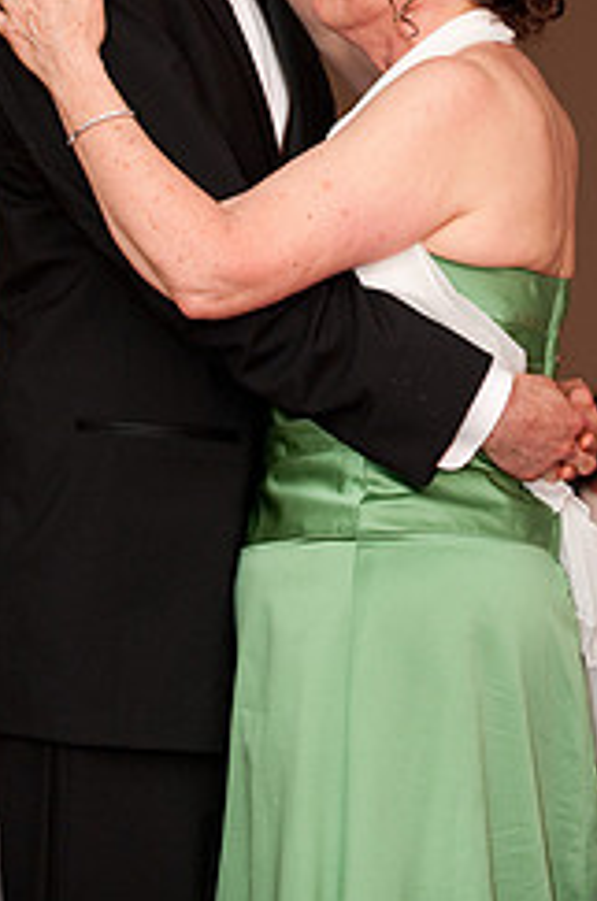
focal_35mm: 176
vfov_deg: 11.6
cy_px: 85
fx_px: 4396
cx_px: 298
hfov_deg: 7.8
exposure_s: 1/60
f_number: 5
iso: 1600
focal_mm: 95
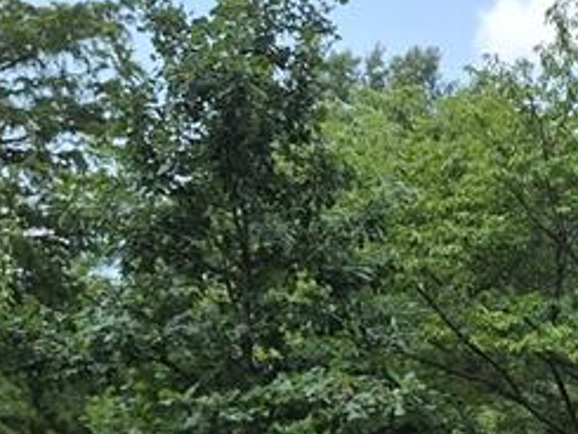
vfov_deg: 14.4
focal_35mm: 96
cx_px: 644
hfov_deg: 19.5
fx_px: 1604
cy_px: 644
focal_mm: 5.4
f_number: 1.8
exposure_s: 1/2488
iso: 80
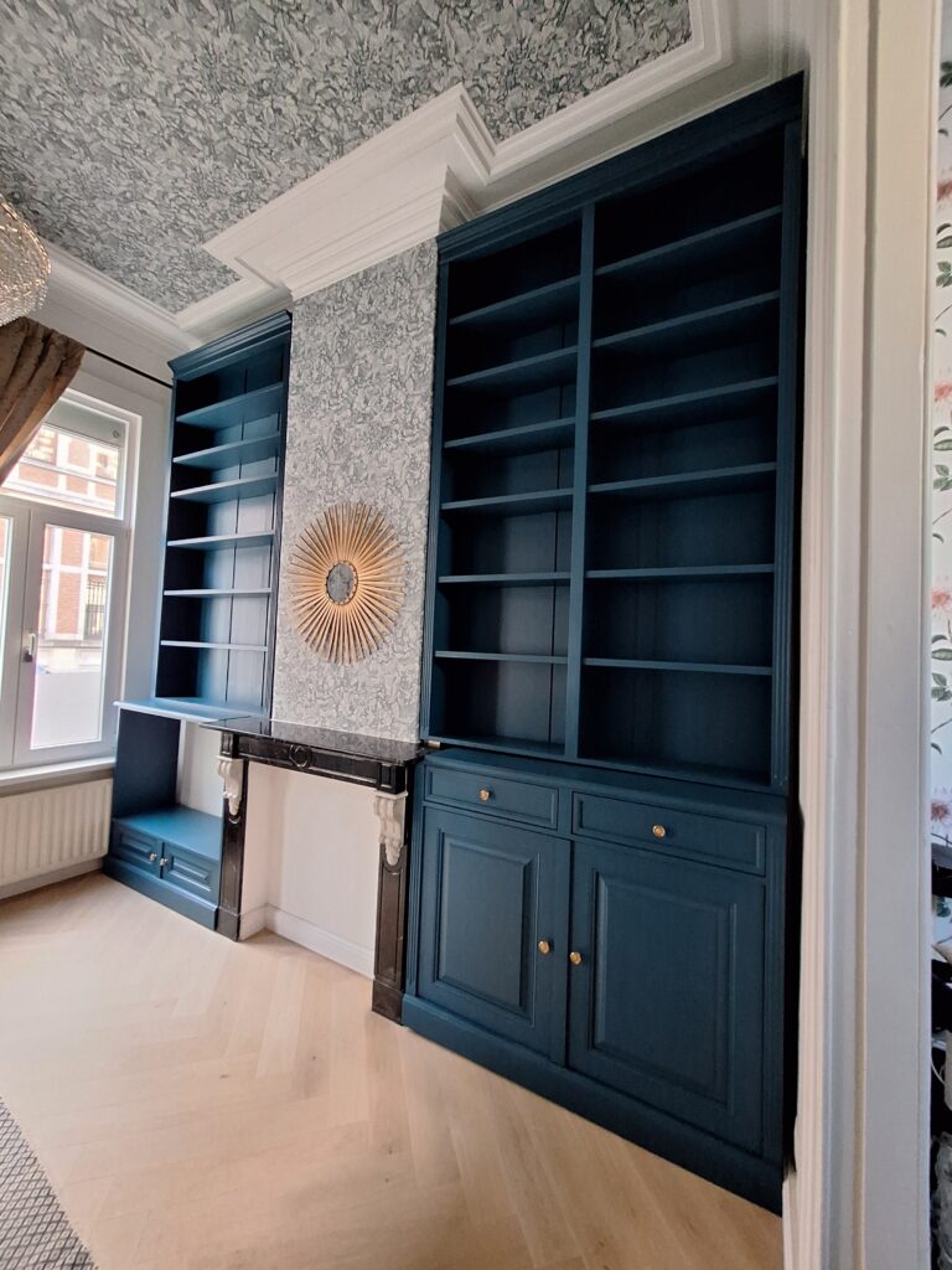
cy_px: 635
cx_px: 476
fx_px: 477
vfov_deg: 106.2
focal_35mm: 13
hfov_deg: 89.9
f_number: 2.2
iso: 320
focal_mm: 1.74
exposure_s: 1/24
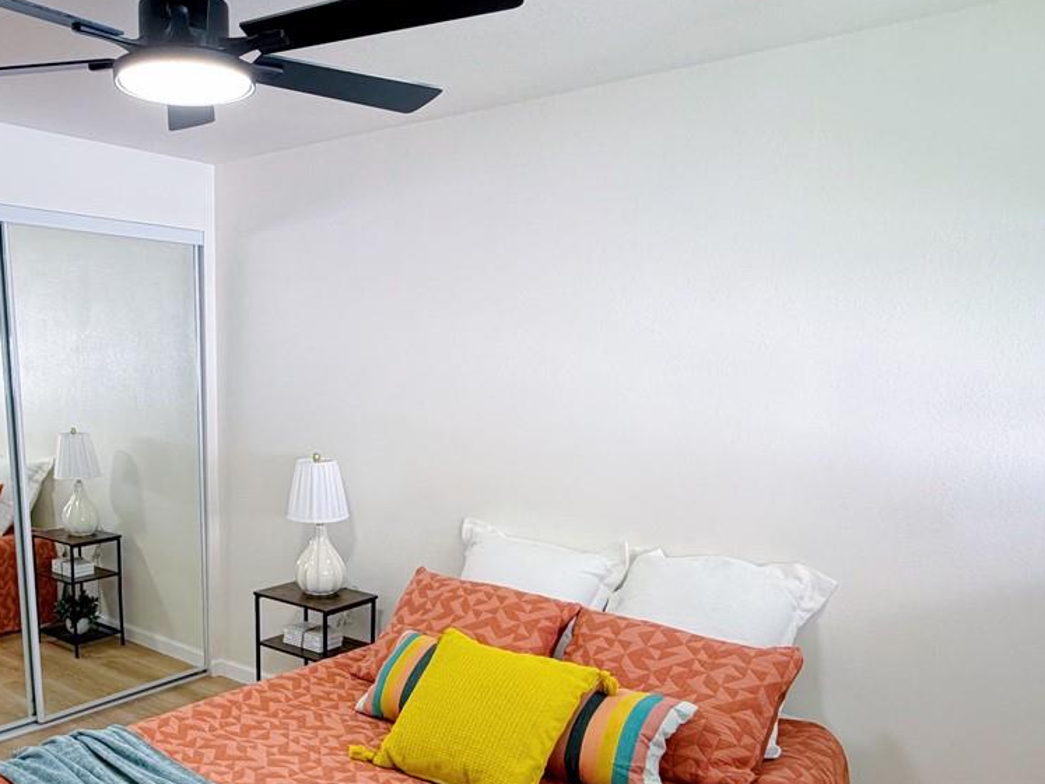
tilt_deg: -12.7
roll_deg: -0.3
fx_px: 906
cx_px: 316
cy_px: 556
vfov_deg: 45.7
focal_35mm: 30
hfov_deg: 58.1
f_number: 2.2
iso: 100
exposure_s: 1/121
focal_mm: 2.22
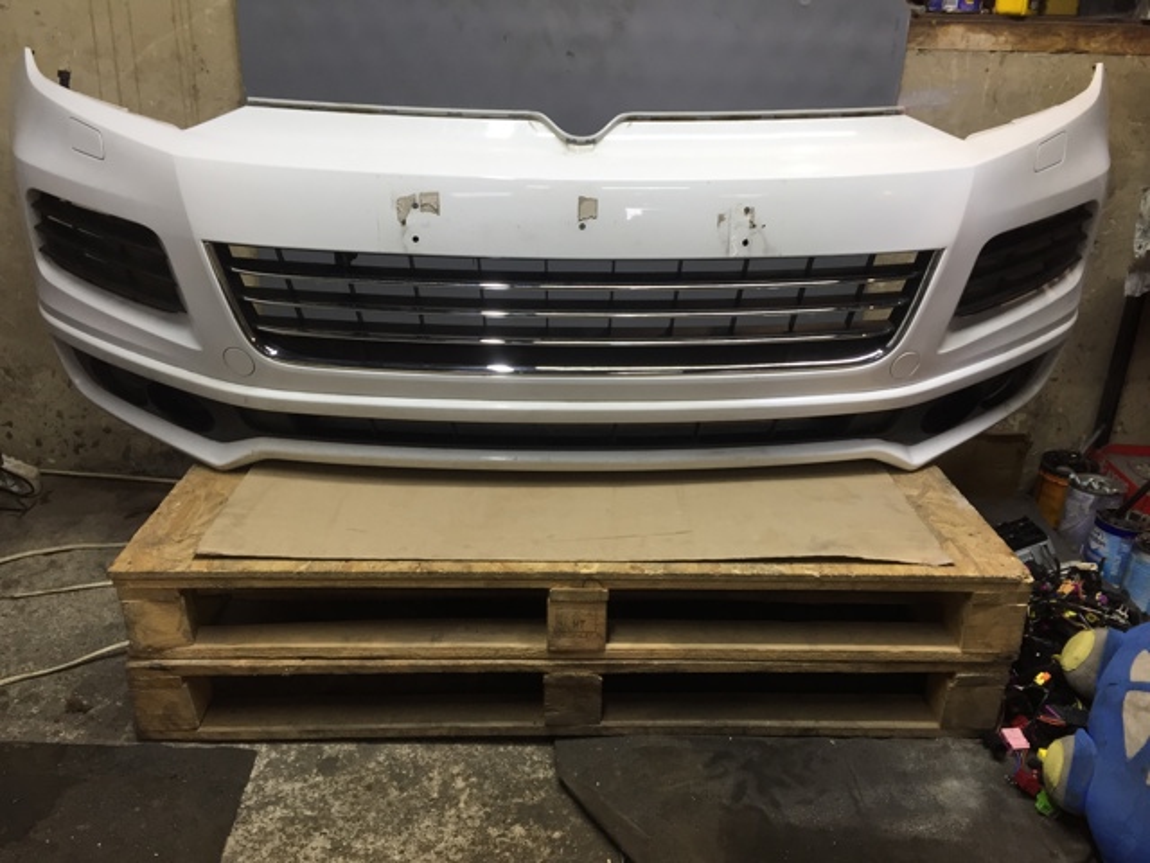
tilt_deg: -22.5
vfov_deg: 48.2
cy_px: 432
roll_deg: -1.7
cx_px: 575
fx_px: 963
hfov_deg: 61.7
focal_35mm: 29
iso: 32
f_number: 2.2
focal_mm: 4.15
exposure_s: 1/33
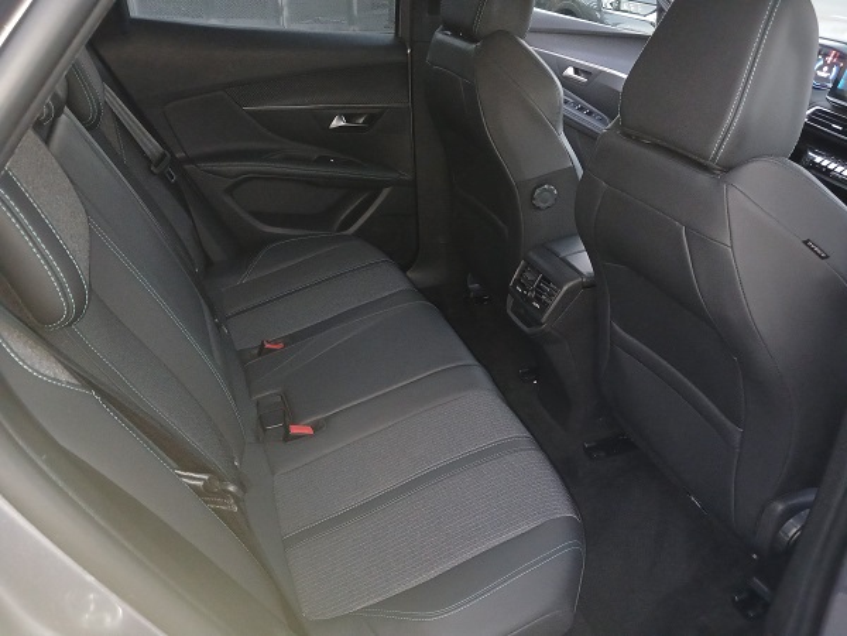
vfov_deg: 51.4
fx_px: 661
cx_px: 424
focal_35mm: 27
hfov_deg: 65.3
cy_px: 318
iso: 500
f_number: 1.8
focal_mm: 3.98
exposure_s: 1/25
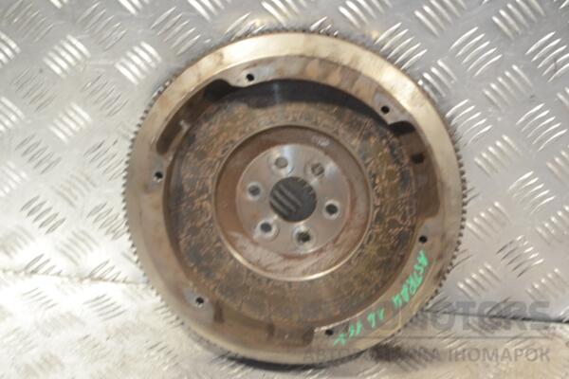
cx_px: 284
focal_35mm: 78
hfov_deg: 26.0
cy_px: 190
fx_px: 1233
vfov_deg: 17.5
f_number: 5.6
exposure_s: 1/30
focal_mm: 52
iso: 500
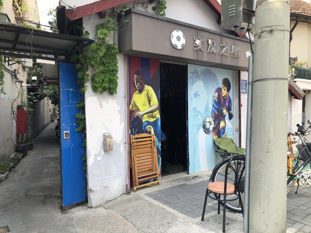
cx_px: 156
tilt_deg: +0.3
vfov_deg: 49.7
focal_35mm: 28
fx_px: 252
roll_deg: +1.0
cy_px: 116
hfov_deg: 63.4
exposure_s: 1/393
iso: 20
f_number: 1.8
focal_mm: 4
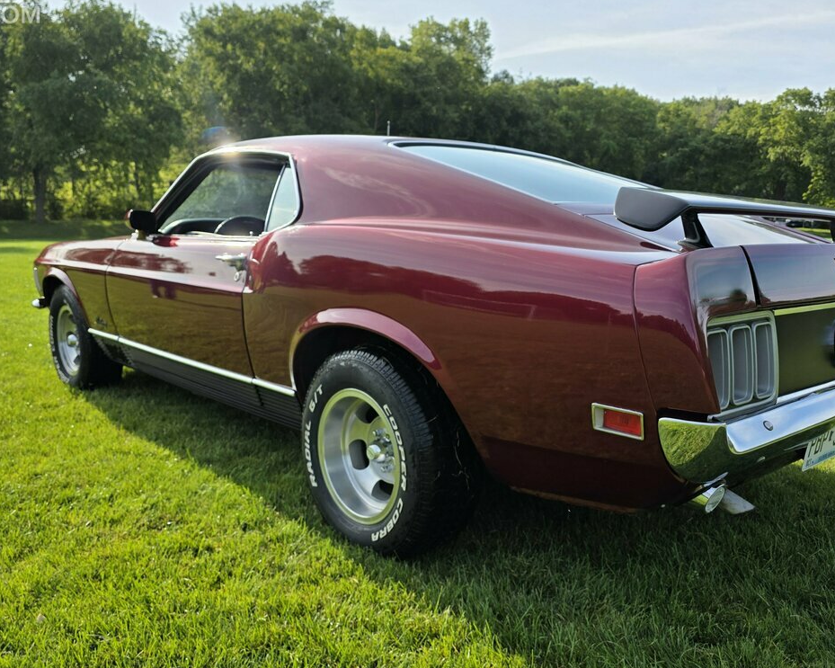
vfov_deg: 49.9
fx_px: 717
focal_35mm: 29
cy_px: 375
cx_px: 435
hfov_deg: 60.4
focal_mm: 6.3
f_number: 1.7
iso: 80
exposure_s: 1/4539
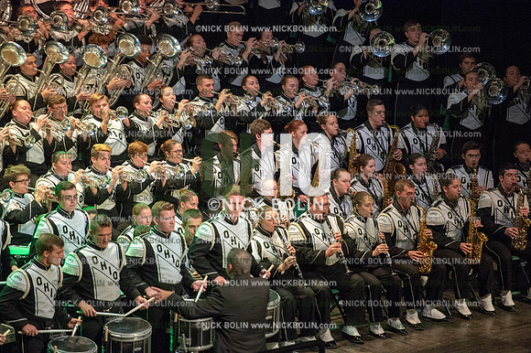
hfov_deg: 10.3
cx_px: 266
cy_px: 176
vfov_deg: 6.9
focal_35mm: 200
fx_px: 2948
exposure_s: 1/1600
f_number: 2.8
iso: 8000
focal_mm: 200
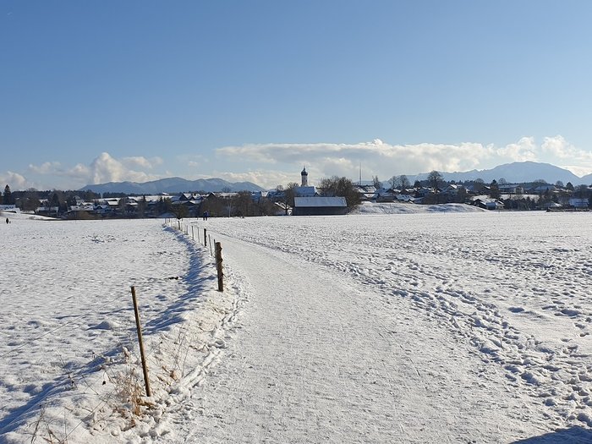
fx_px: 445
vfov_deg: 53.1
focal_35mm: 26
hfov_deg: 67.3
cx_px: 296
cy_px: 222
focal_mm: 4.3
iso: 50
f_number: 2.4
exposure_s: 1/3257
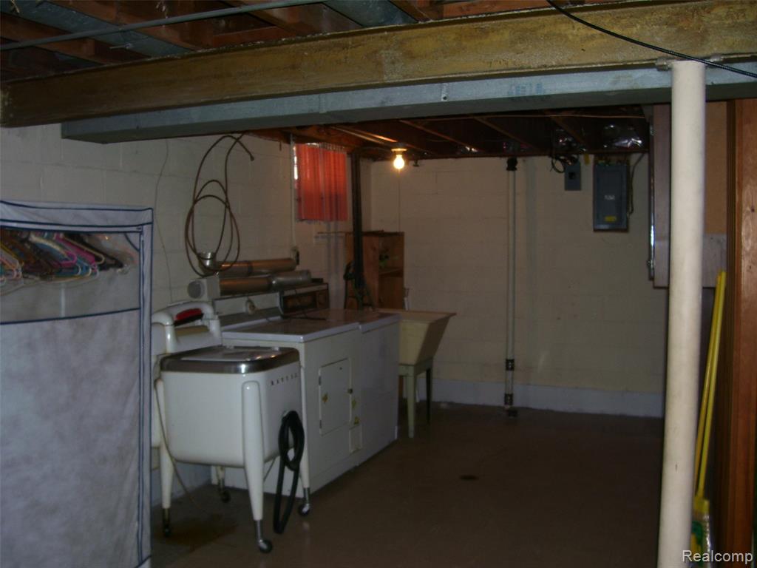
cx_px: 378
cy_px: 284
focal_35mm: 34
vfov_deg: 41.8
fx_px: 744
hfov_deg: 54.0
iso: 80
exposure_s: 1/60
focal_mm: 5.6
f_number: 2.7
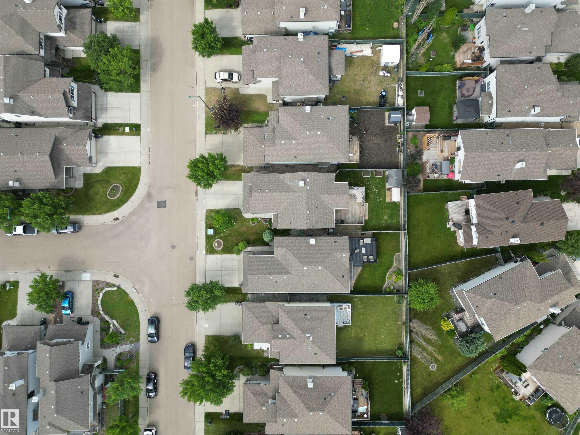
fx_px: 402
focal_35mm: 24
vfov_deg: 56.8
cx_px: 290
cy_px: 218
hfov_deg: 71.6
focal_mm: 6.72
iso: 100
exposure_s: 1/1250
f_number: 1.7
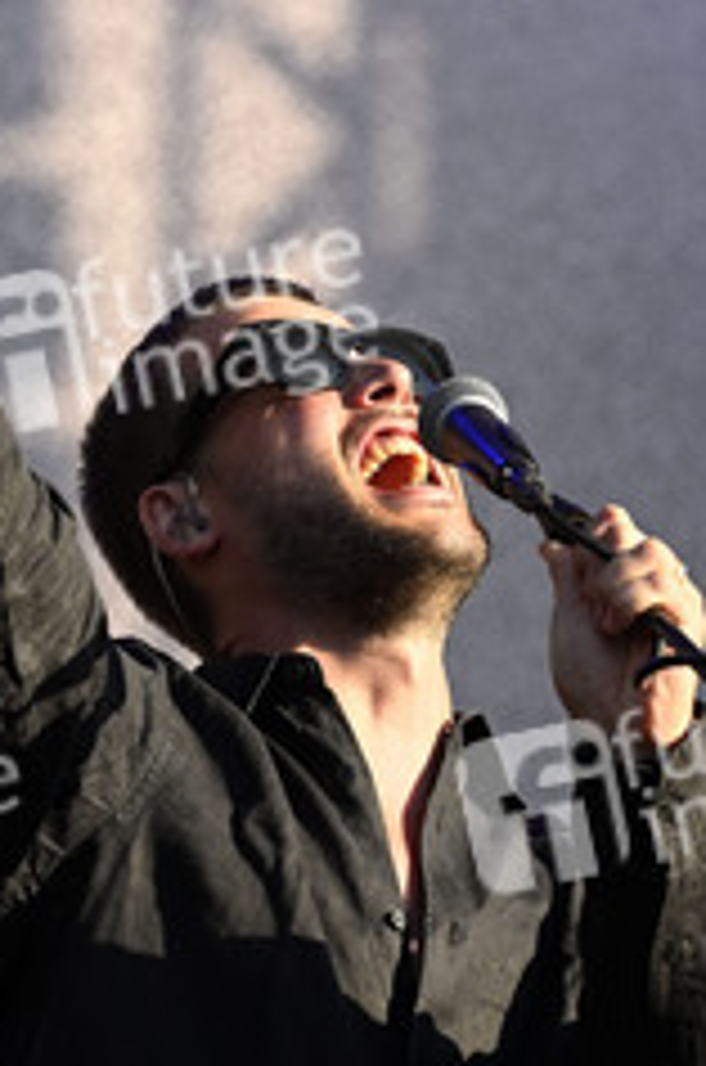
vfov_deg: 11.1
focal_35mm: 186
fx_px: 5495
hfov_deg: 7.3
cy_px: 562
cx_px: 279
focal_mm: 110
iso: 200
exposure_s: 1/500
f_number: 5
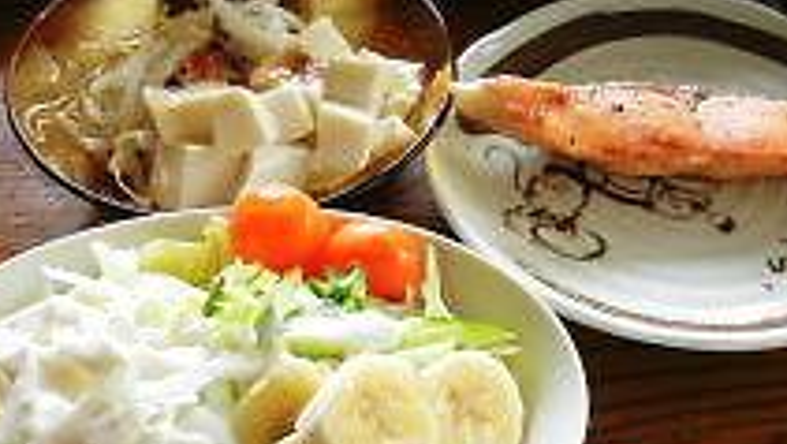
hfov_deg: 33.8
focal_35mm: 62
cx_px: 373
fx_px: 1295
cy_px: 377
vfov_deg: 19.2
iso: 173
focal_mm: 5.4
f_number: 3.5
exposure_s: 1/30
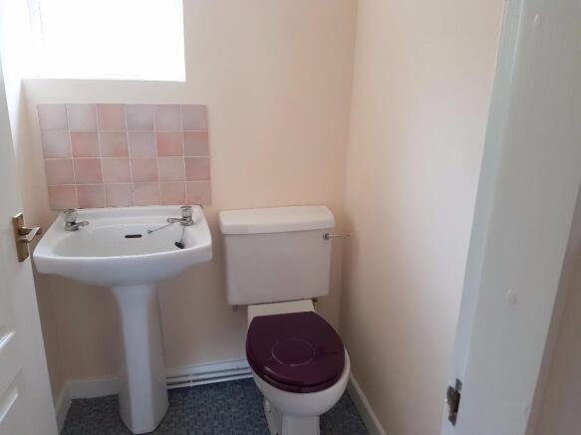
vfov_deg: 53.0
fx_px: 436
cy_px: 218
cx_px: 290
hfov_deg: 67.3
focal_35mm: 26
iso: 100
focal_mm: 4.2
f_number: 1.7
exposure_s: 1/50
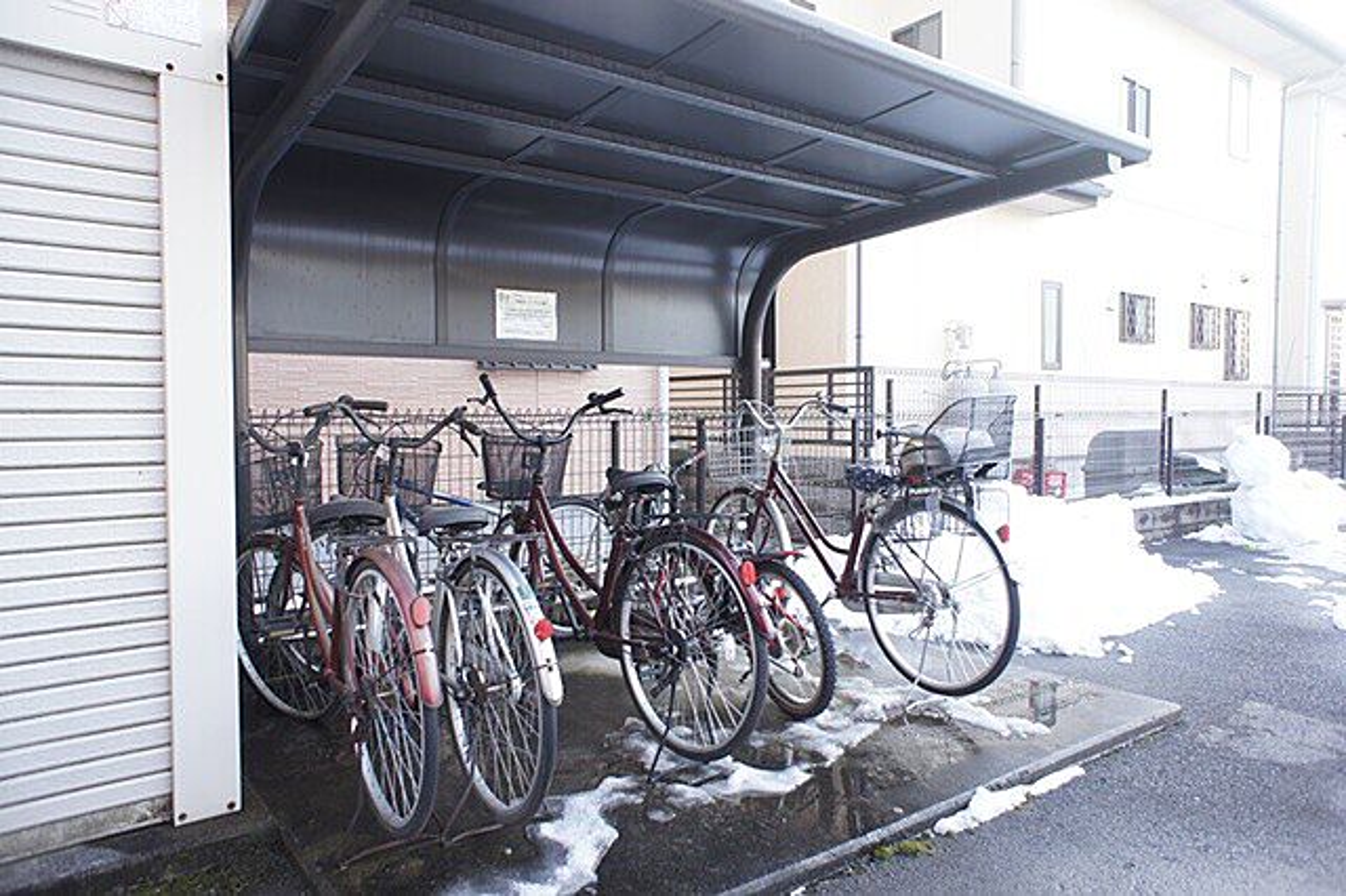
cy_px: 448
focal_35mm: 24
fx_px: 897
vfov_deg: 53.1
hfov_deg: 73.8
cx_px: 673
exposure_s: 1/50
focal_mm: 16
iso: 200
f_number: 4
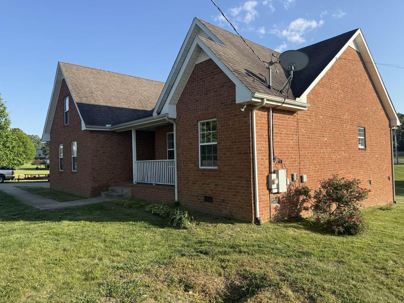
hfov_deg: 71.6
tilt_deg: +3.0
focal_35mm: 24
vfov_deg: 56.8
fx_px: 280
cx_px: 202
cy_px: 152
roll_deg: +1.2
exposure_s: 1/2169
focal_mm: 6.76
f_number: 1.78
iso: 80
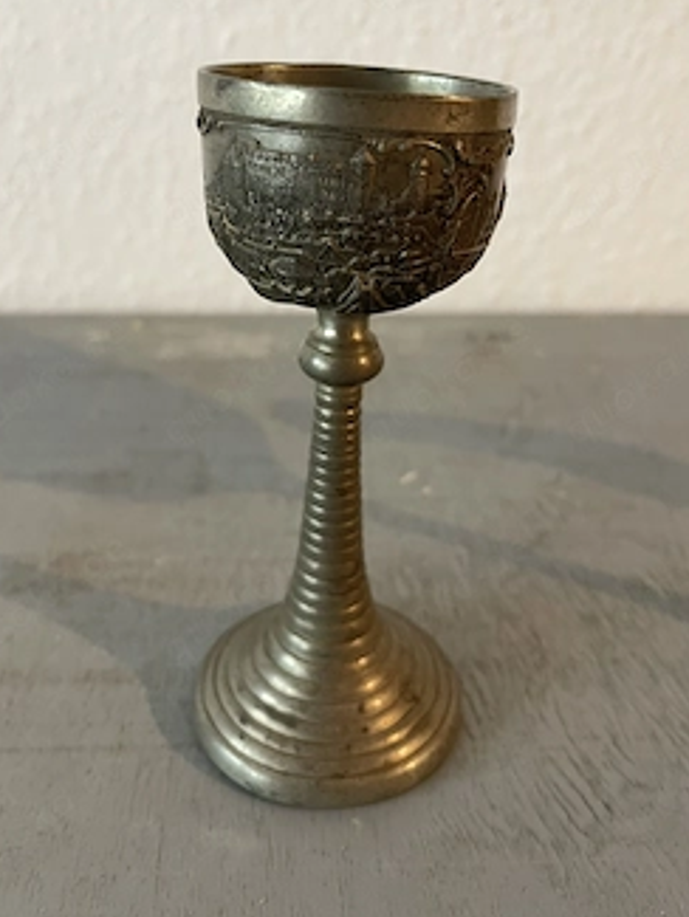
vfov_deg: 56.7
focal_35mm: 32
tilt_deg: -29.9
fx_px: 849
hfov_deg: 44.2
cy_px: 420
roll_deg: -0.1
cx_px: 336
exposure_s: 1/50
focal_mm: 4.2
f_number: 1.6
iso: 160
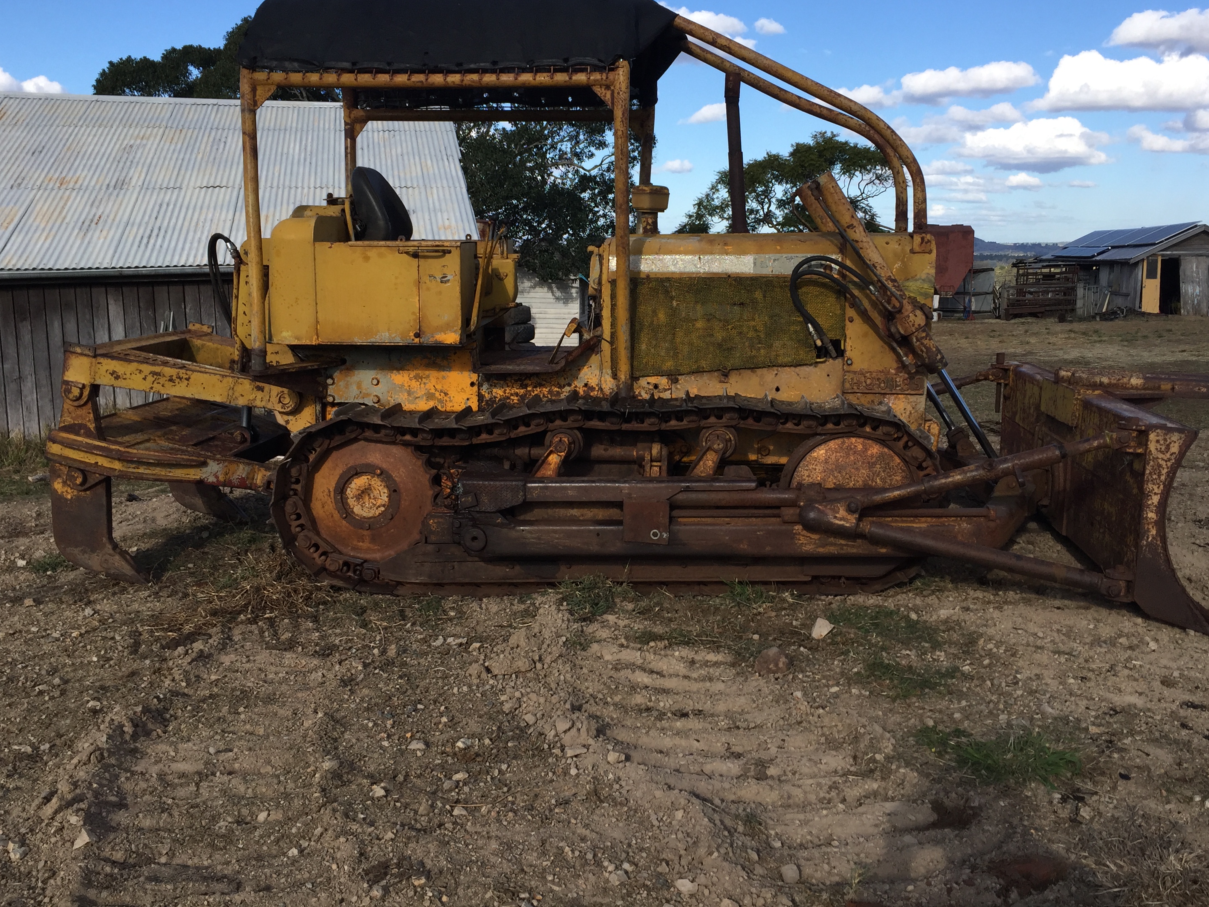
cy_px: 393
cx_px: 613
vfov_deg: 42.9
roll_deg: -0.4
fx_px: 1153
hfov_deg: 55.4
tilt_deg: -7.8
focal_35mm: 33
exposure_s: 1/1464
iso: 32
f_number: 2.2
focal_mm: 4.15
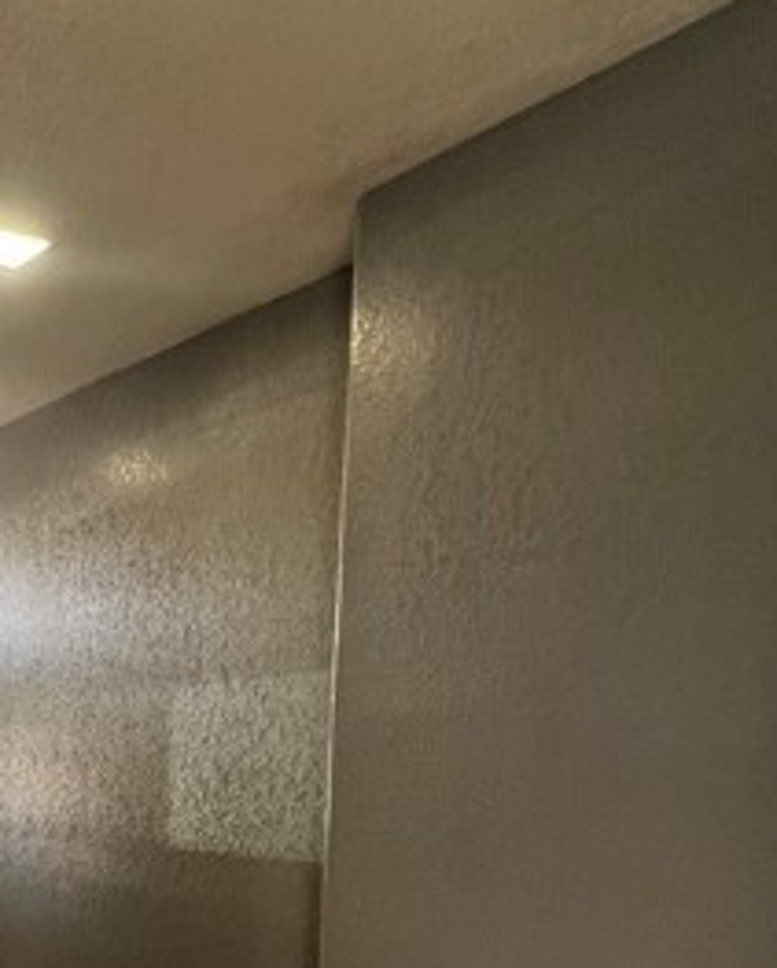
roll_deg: -0.3
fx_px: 1062
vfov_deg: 45.3
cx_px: -29
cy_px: 839
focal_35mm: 37
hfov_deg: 35.6
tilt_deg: -6.2
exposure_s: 1/60
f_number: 1.8
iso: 250
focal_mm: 1.57
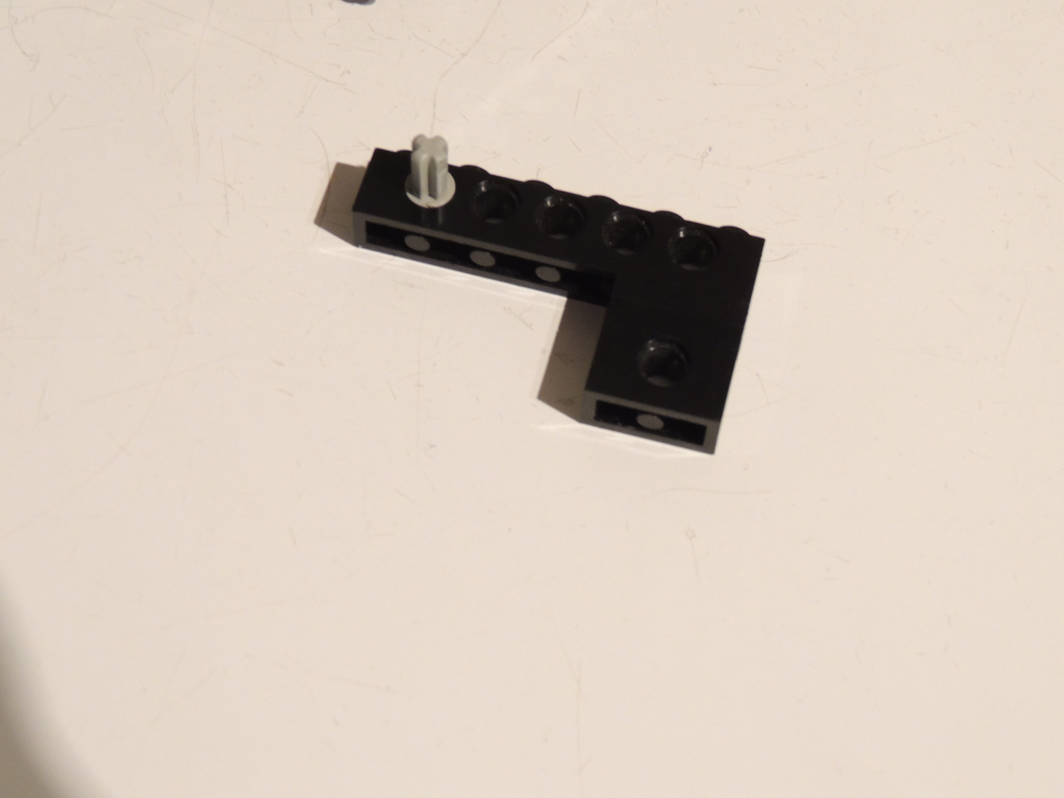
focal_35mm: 70
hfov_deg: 27.8
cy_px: 399
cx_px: 532
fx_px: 2152
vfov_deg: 21.0
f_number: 3.9
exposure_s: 1/13
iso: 800
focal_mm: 12.4
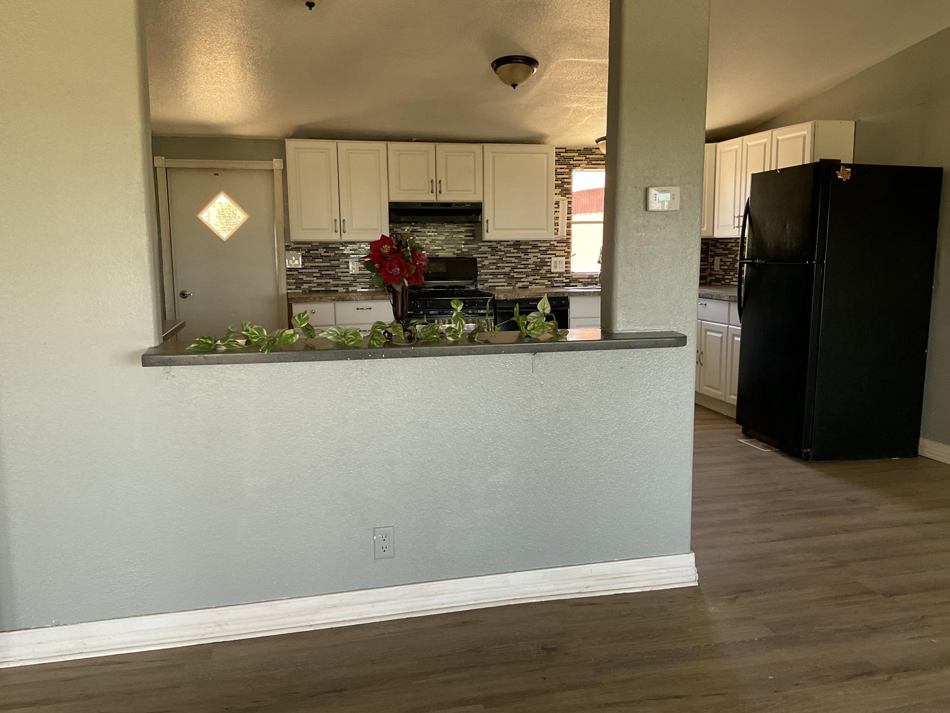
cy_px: 356
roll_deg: -0.3
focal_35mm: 29
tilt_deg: -7.4
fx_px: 796
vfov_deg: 48.2
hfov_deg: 61.7
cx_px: 475
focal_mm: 3
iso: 64
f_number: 1.8
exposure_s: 1/88
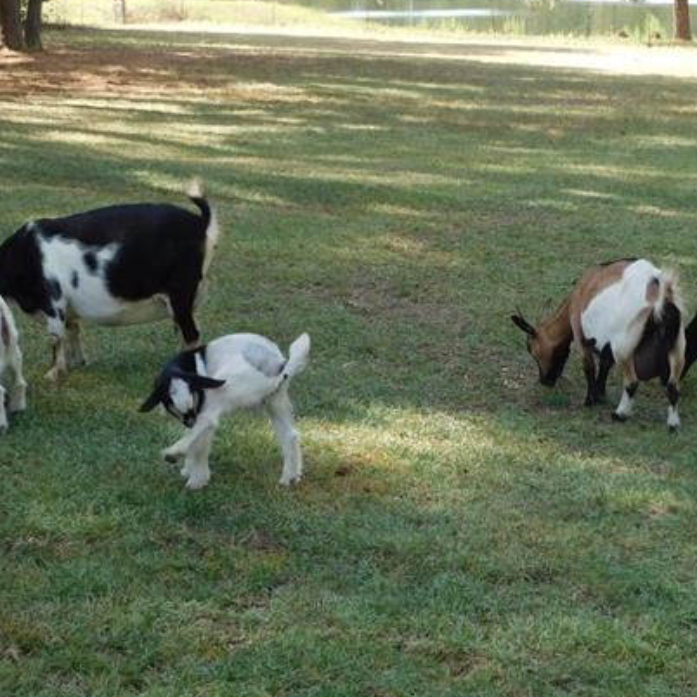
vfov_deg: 21.4
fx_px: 1845
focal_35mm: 81
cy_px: 307
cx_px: 513
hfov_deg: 21.2
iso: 125
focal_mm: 6.3
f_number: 3.5
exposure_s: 1/200
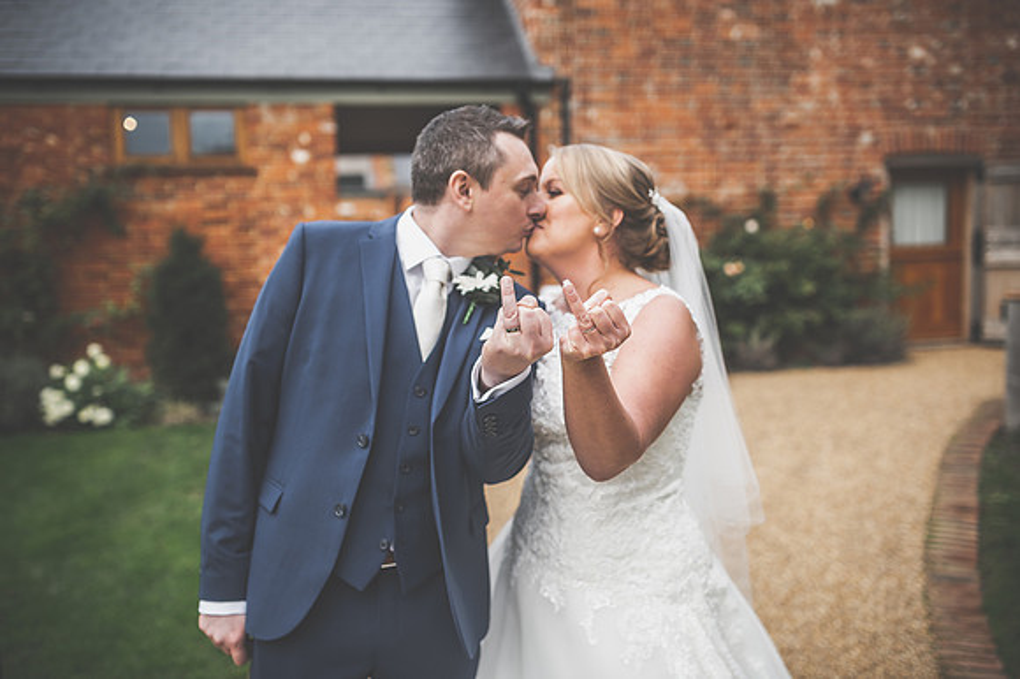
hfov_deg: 54.5
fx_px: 991
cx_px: 510
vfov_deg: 37.8
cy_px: 340
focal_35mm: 35
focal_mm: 35
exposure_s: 1/400
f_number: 2
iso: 125
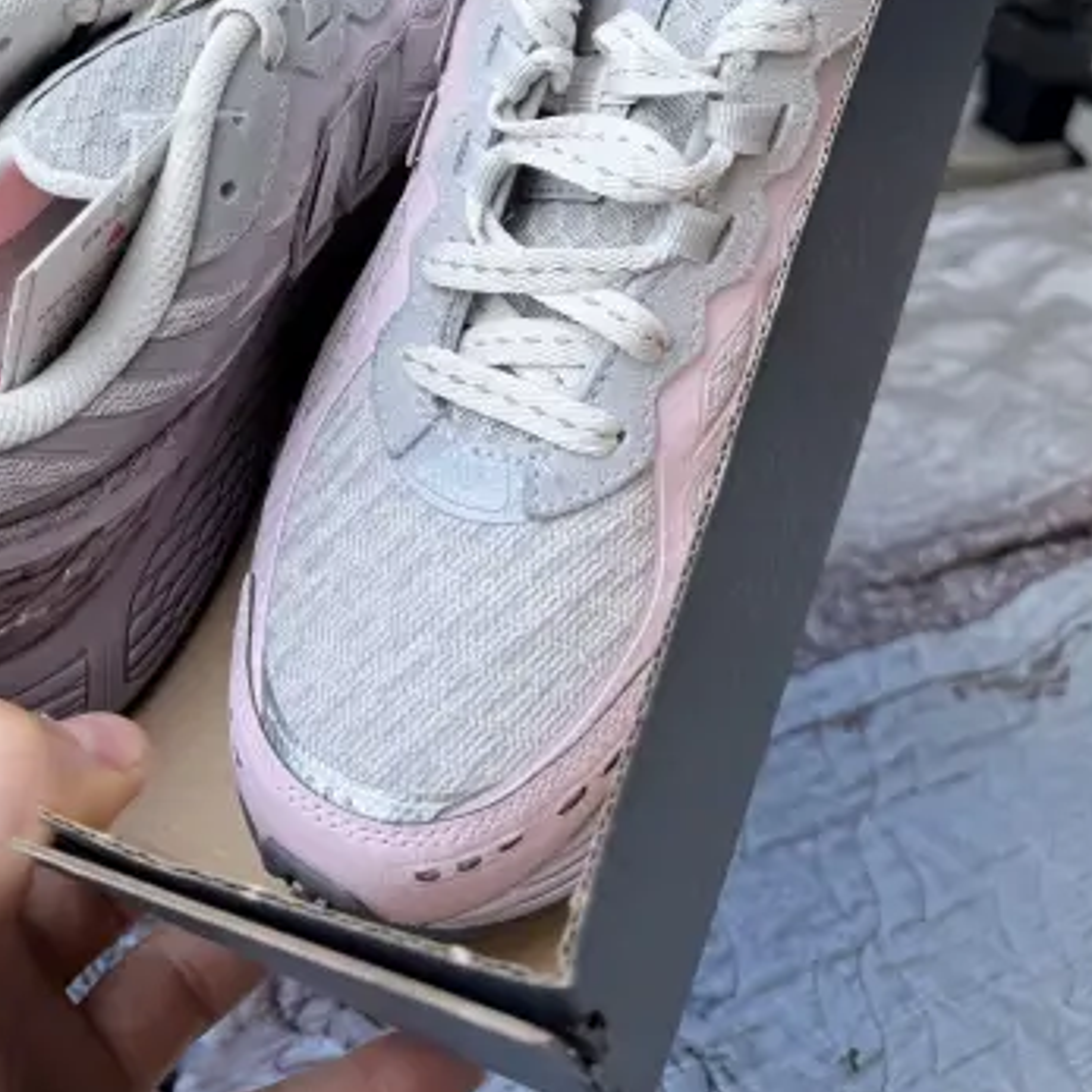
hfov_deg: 35.1
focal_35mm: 47
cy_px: -72
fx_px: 1677
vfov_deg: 32.3
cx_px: 252
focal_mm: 6.76
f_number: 1.78
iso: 64
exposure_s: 1/180
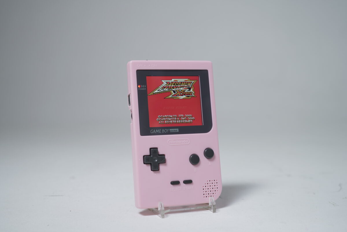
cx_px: 174
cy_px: 116
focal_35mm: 49
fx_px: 472
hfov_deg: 40.3
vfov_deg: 27.5
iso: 125
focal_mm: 49
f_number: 5.6
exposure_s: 1/4
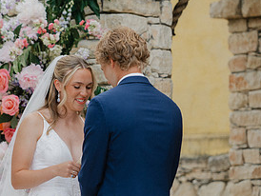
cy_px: 165
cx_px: 62
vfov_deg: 4.9
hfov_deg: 6.5
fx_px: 2302
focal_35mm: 305
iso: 200
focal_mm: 150
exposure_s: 1/800
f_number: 2.8
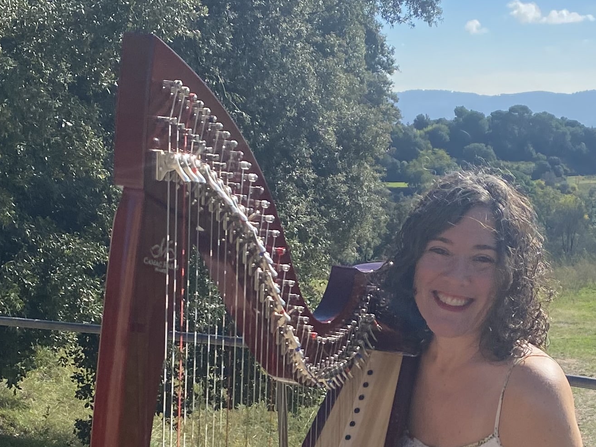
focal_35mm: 80
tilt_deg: -11.9
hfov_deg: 24.1
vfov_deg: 18.3
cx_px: 455
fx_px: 1378
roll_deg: +2.9
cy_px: 364
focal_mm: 4.25
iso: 32
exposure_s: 1/2890
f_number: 1.8
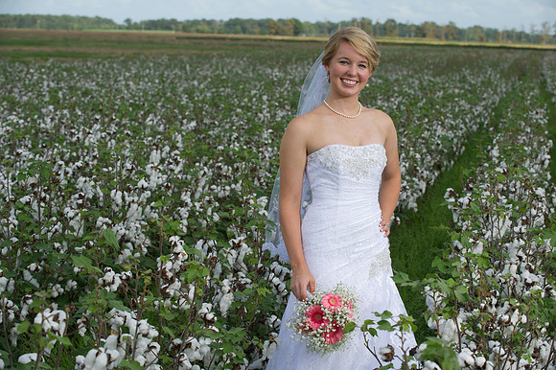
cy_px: 185
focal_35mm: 95
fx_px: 1466
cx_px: 278
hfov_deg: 21.5
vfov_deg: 14.4
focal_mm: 95
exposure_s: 1/200
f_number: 6.3
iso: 160
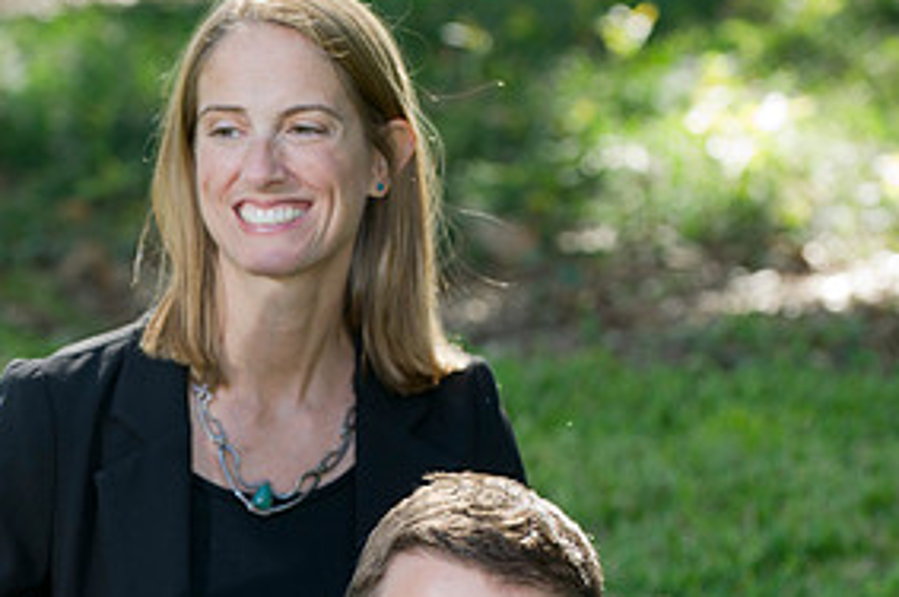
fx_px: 6385
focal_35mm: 256
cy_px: 464
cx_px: 73
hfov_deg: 8.0
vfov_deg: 5.4
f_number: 4
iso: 250
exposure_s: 1/160
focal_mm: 125
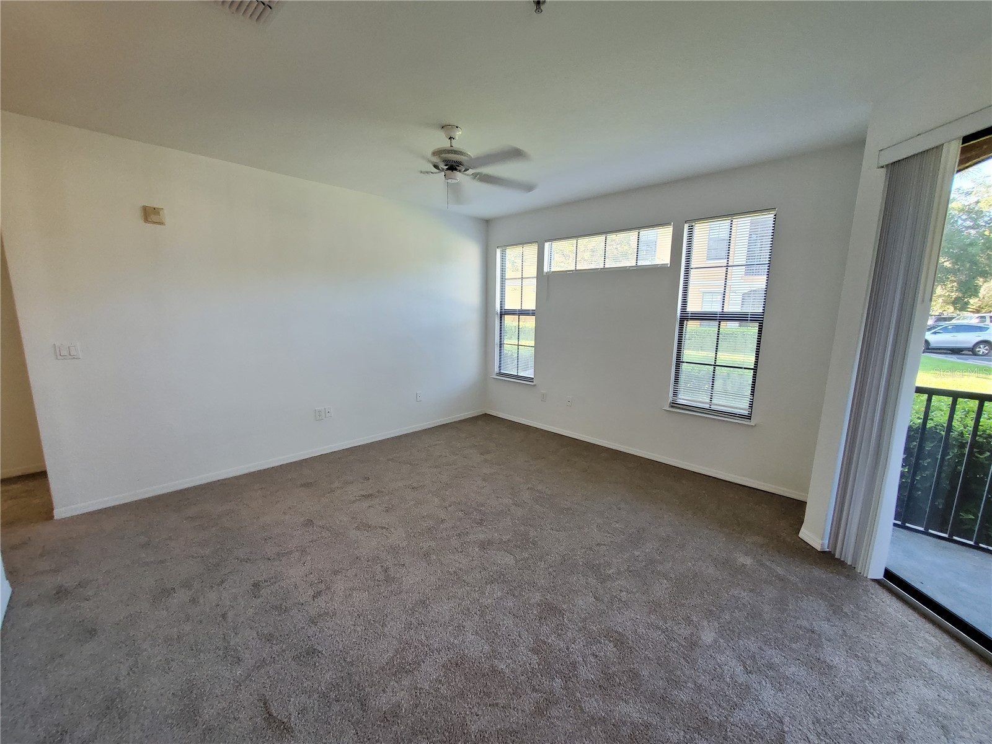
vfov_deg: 89.9
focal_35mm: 13
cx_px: 496
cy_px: 372
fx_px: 373
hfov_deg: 106.2
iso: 320
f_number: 2.2
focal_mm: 1.8
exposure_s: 1/59
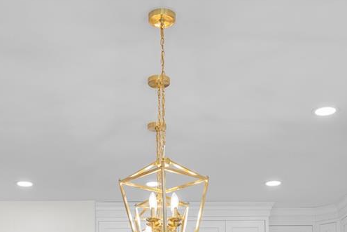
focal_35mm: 66
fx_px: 636
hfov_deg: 30.5
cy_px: 350
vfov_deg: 18.3
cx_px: 155
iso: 200
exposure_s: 1/40
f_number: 3.5
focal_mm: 16
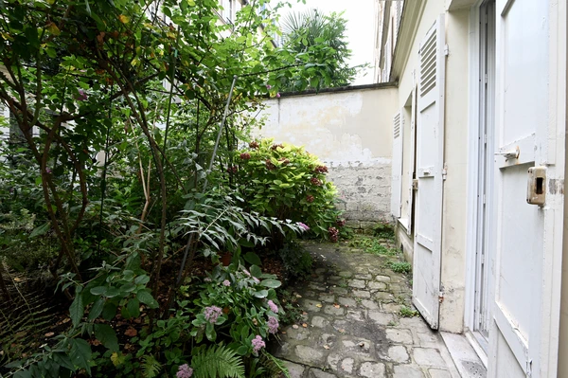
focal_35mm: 16
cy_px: 189
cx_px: 284
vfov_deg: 73.6
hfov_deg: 96.8
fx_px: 252
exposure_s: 1/13
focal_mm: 16
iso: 200
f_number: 11
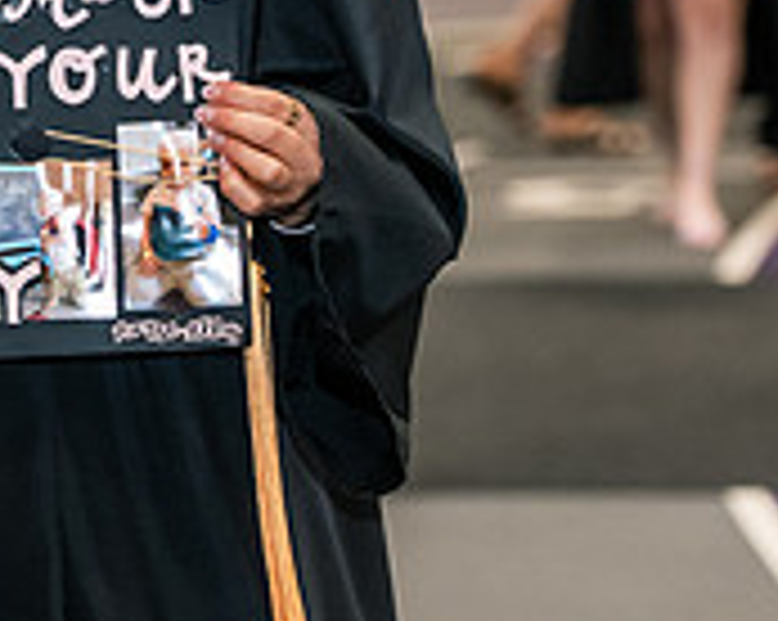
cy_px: -205
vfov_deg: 5.1
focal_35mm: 299
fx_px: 6877
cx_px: -252
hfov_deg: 6.4
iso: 2500
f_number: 4.5
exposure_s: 1/200
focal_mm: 95
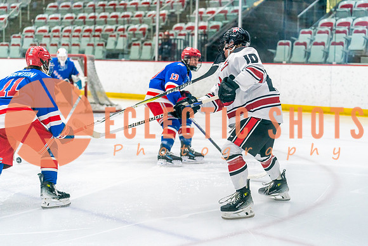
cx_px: 196
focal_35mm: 74
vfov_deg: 18.3
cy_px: 131
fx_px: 762
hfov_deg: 27.2
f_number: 2.8
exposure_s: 1/1000
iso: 3200
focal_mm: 70
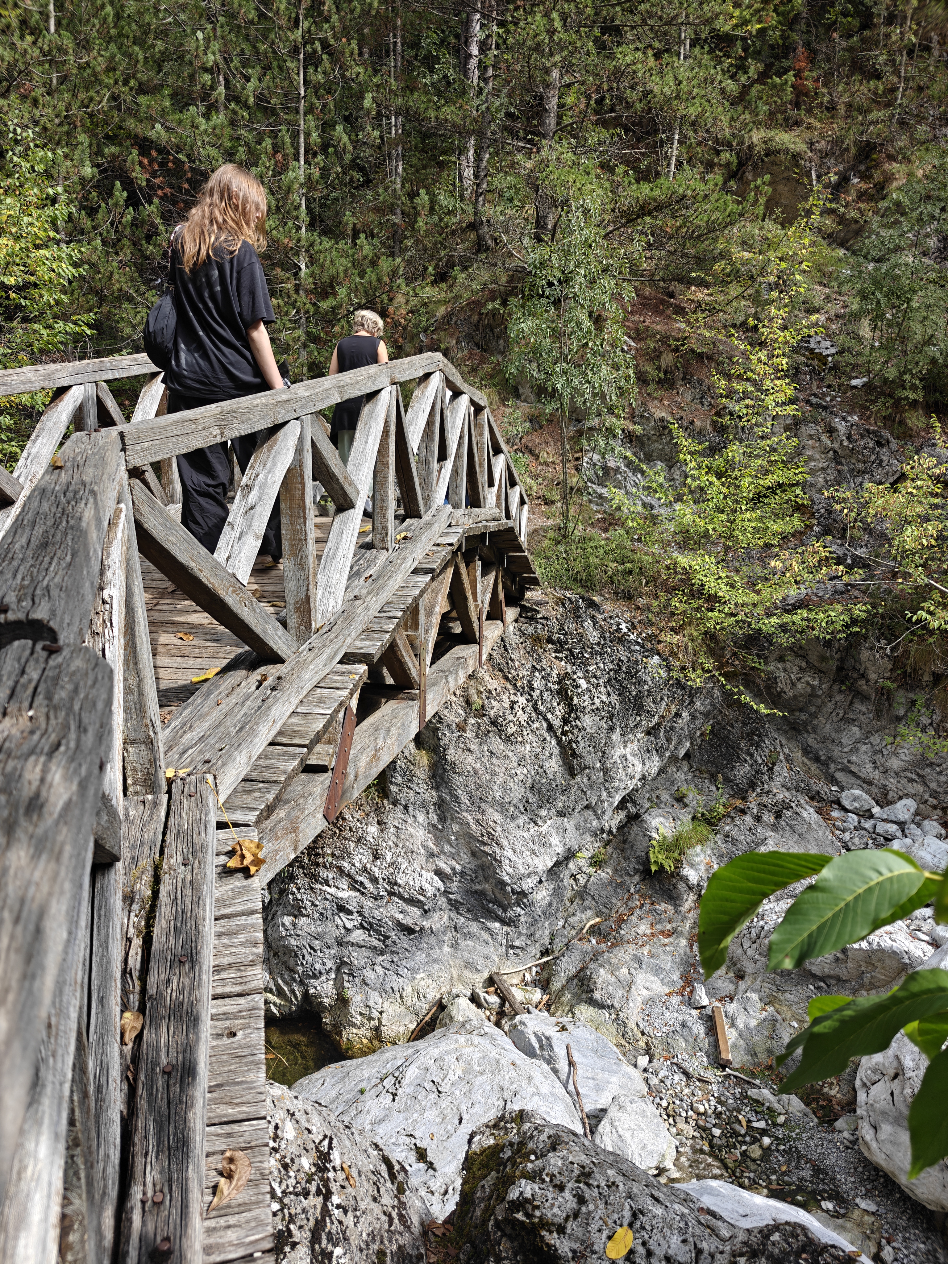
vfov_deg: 73.9
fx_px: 840
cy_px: 632
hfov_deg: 58.9
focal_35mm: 23
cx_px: 474
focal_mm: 6.06
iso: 64
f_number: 1.6
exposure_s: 1/830
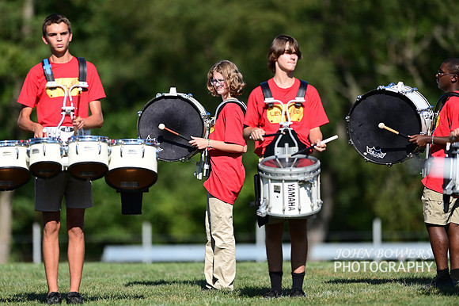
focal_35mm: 300
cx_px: 230
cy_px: 153
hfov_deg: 6.9
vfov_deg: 4.6
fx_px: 3823
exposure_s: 1/1600
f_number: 2.8
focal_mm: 300
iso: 100
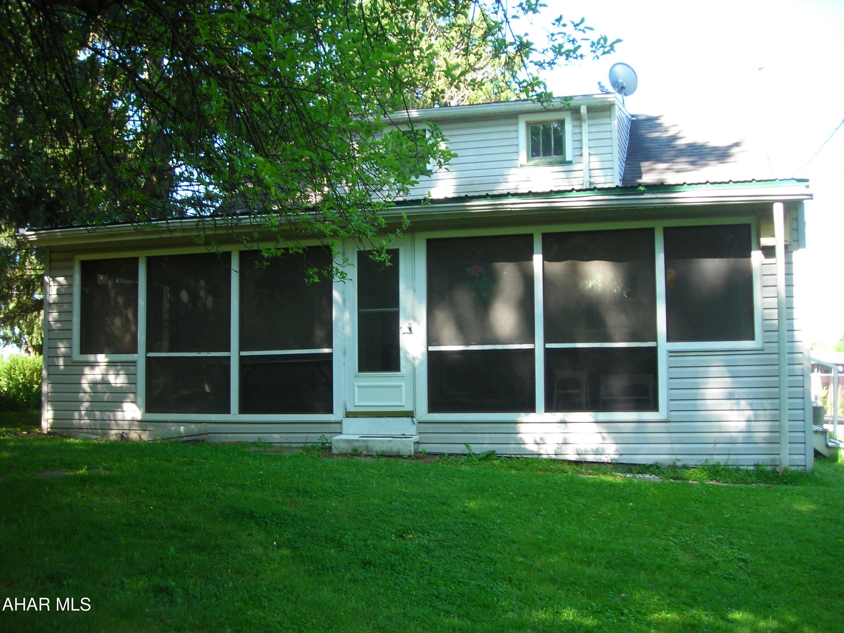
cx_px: 422
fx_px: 927
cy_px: 316
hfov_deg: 49.0
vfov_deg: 37.7
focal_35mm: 38
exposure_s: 1/49.7
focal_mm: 6.3
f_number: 3.2
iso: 50
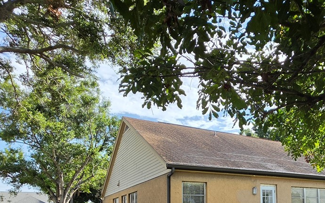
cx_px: 271
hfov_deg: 54.5
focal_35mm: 32
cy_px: 200
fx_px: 284
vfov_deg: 35.8
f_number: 1.9
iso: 32
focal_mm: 2.2
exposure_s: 1/1297
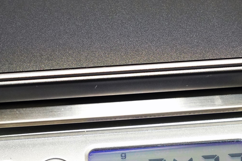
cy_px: 114
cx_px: 170
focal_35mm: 112
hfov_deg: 18.1
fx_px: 756
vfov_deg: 12.2
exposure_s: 1/60
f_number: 9
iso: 3200
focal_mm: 39.5
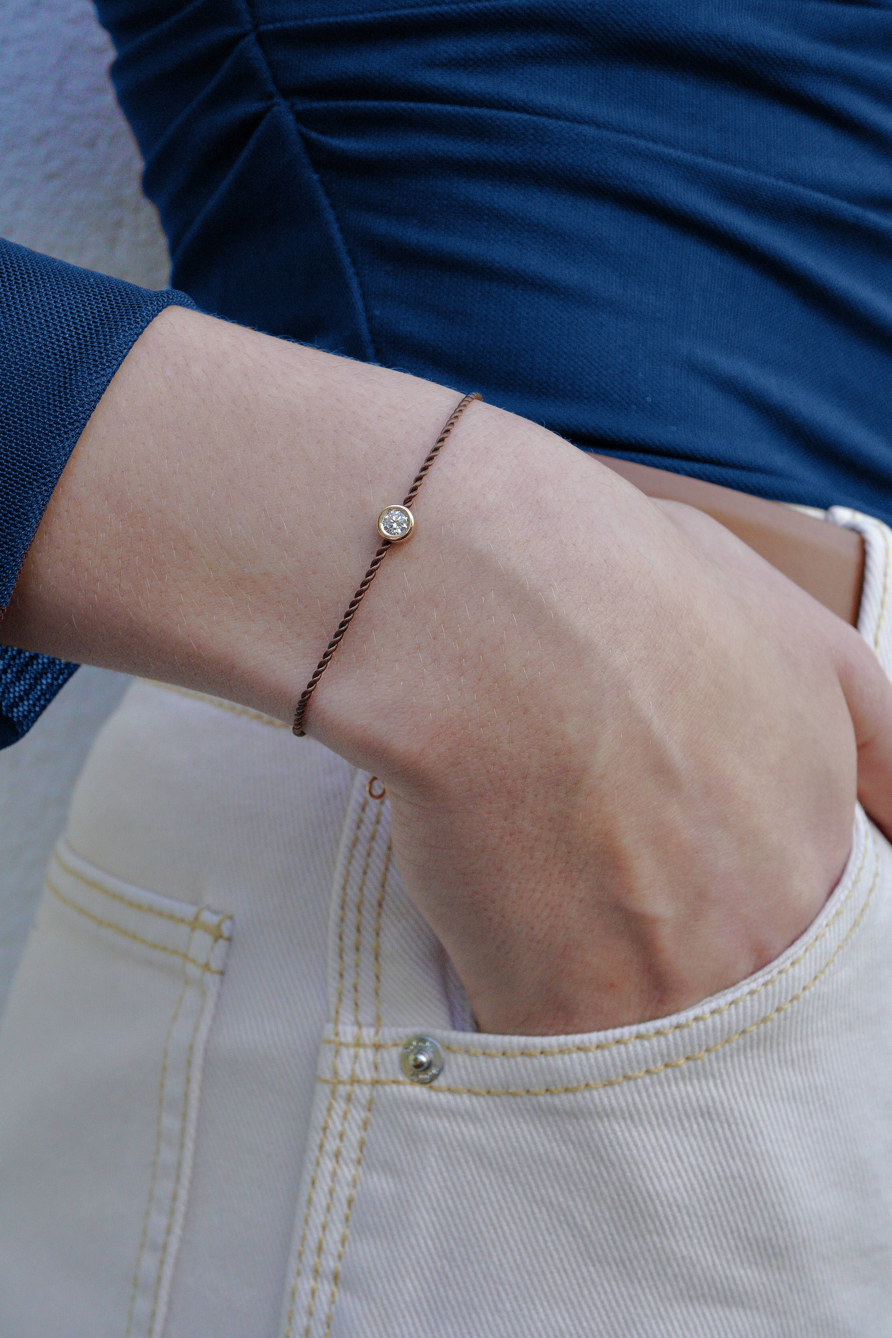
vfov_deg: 43.6
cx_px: 446
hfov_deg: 29.9
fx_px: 1672
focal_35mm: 45
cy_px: 669
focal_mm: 30
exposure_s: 1/160
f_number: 10
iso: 1000
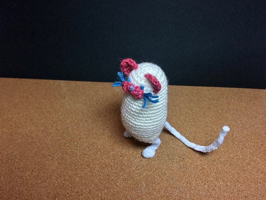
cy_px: 100
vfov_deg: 48.2
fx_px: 223
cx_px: 133
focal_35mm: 29
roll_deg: -2.2
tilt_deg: -44.9
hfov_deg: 61.7
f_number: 2.2
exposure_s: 1/100
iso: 50
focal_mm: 4.15
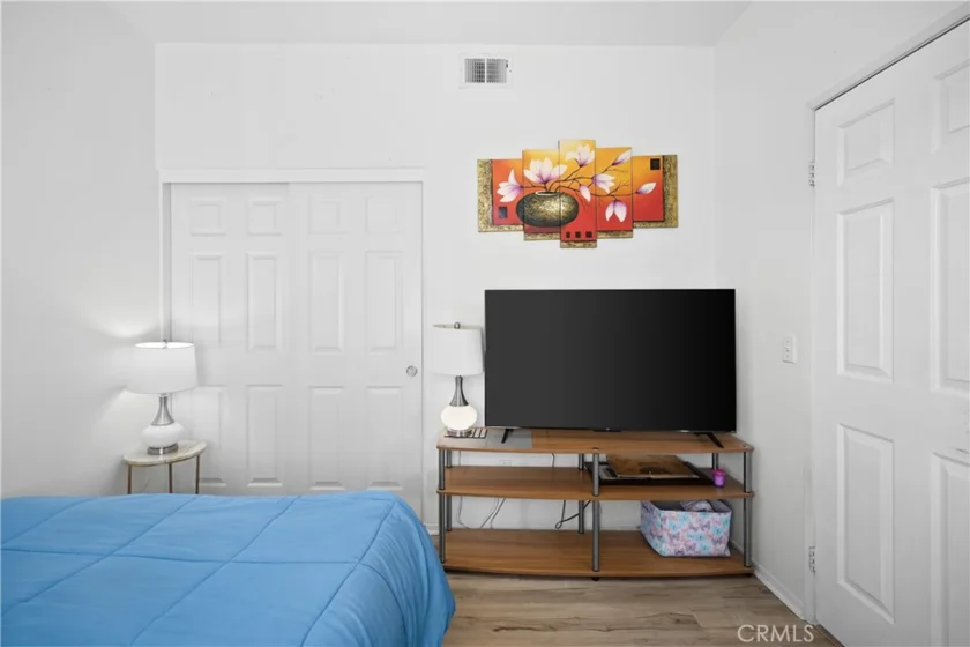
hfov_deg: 96.7
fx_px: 431
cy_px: 324
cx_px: 485
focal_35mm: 16
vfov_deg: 73.7
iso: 500
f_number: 4
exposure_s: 1/15
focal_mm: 16
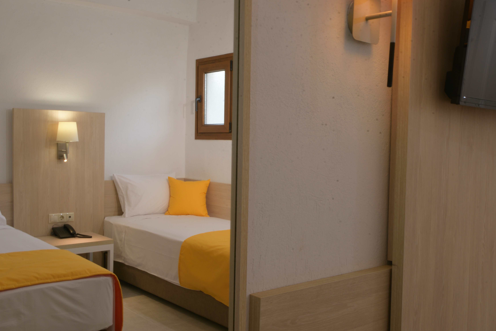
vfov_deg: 34.2
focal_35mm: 39
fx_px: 538
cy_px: 171
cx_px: 253
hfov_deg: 49.5
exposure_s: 1/1.6
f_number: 22
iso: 100
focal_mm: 29
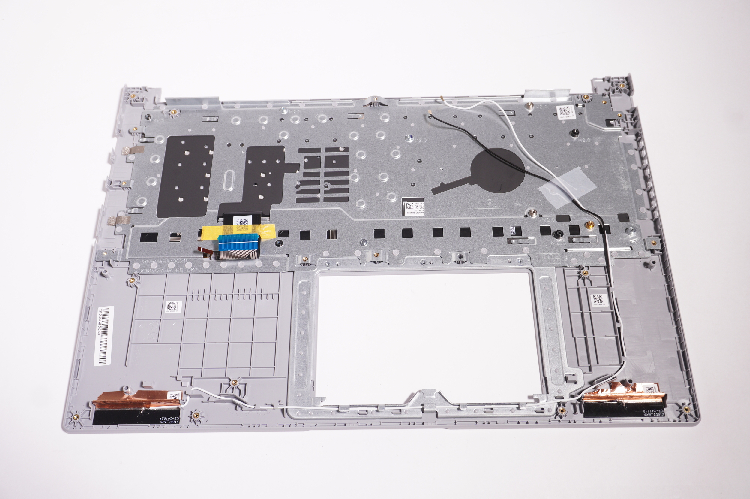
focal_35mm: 34
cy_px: 250
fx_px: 718
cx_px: 375
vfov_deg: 38.3
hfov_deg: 55.1
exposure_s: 1/13
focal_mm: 23
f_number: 5.6
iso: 125
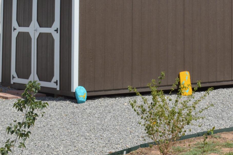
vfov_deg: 10.3
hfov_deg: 15.6
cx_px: 261
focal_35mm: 128
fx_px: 828
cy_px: -76
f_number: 9
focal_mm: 26
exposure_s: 1/320
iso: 100
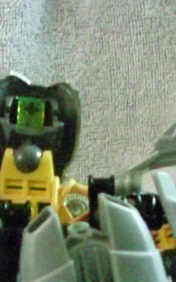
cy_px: 469
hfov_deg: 8.6
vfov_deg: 12.8
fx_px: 1167
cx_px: 34
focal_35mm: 152
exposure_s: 1/13
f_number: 3.1
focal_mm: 6.3
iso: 1600
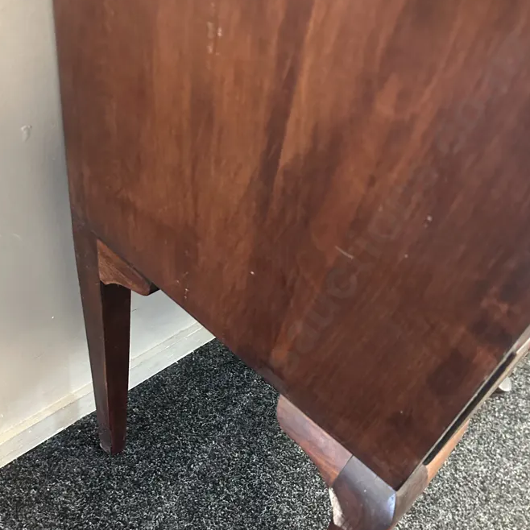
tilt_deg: -47.9
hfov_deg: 49.7
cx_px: 277
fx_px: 572
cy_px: 368
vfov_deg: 48.6
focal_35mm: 33
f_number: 1.78
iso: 1000
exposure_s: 1/33
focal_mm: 6.86
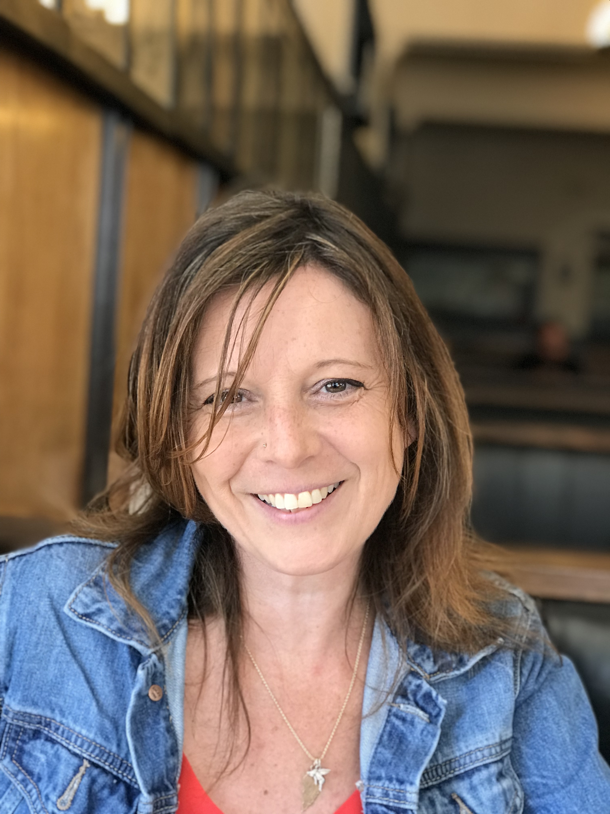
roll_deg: -4.6
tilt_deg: -4.3
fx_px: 1339
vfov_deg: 33.8
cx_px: 305
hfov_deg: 25.7
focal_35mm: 57
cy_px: 407
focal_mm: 6.6
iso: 100
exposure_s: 1/60
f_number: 2.8
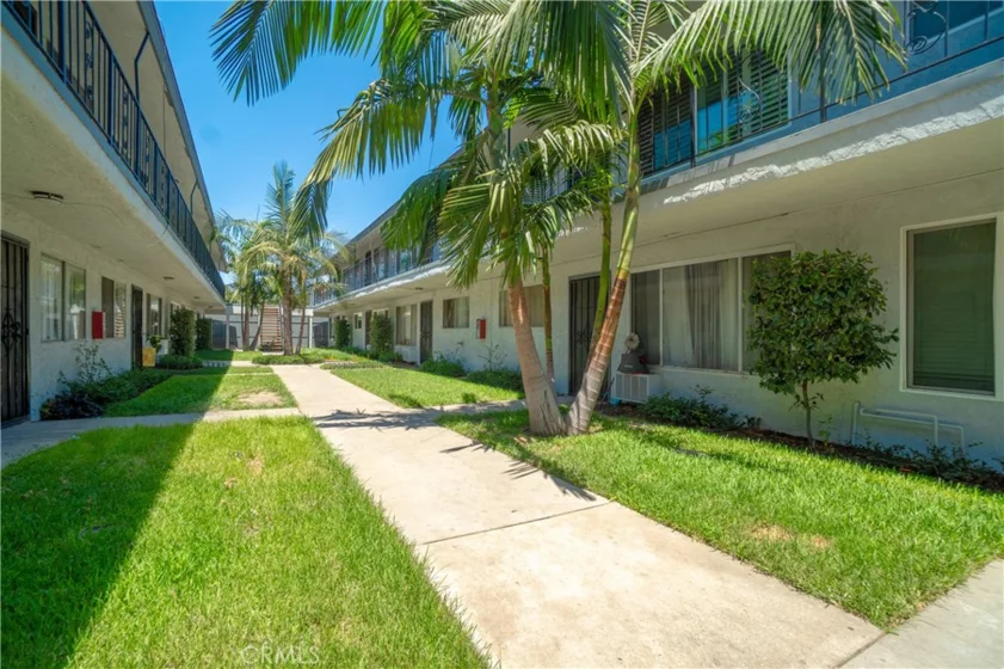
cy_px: 334
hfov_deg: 100.4
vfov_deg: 77.3
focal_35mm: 15
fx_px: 418
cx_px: 502
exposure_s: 1/200
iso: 100
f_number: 7.1
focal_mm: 10
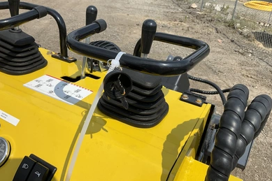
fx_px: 234
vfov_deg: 42.3
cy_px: 88
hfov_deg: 60.3
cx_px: 134
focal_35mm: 31
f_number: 1.8
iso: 25
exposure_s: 1/3322
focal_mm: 3
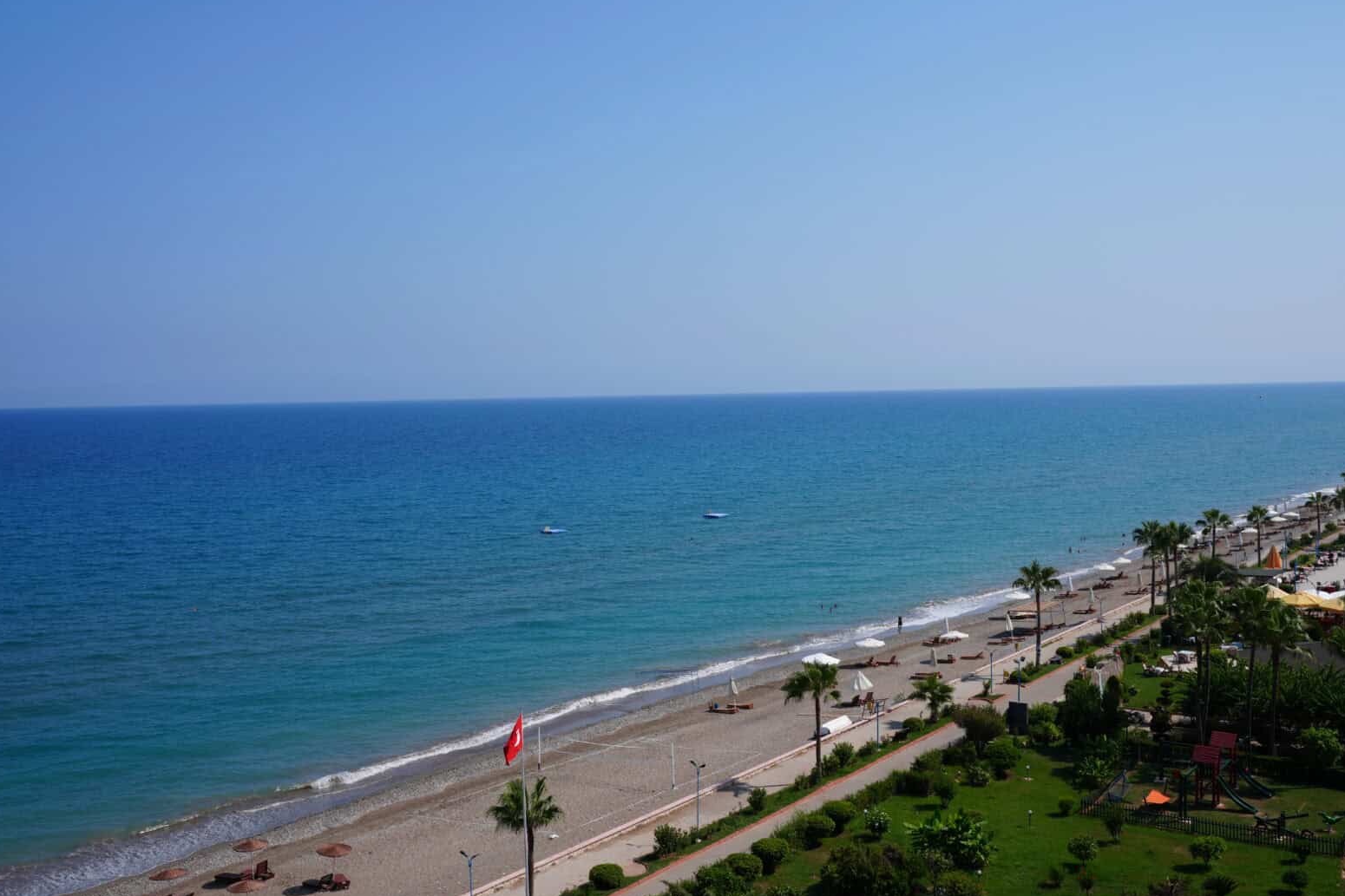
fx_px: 1382
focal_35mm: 37
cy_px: 445
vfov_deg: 35.9
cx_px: 698
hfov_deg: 51.9
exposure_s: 1/250
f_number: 10
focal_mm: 28
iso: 100
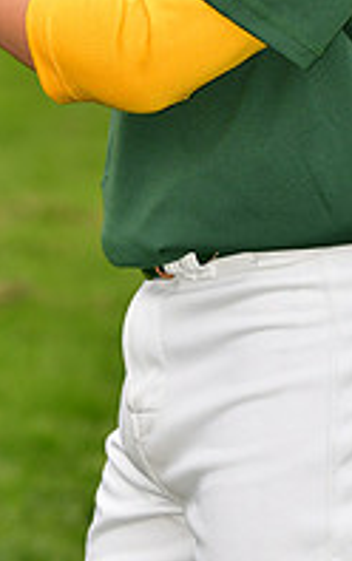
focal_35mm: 519
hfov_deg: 2.5
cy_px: -227
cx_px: 223
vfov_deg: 4.0
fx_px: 7955
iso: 400
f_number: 5
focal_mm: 116
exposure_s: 1/800
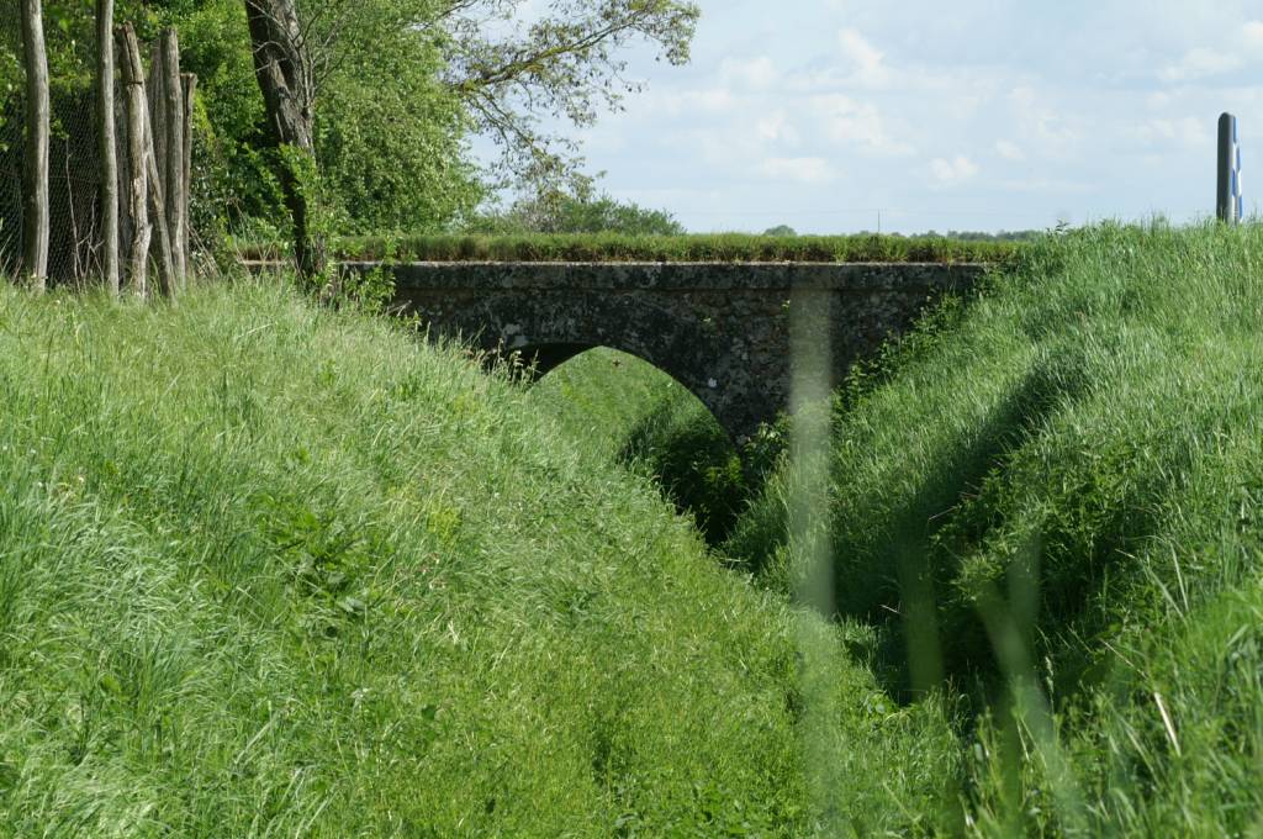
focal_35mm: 180
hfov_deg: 11.4
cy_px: 420
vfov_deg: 7.6
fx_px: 6307
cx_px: 632
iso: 100
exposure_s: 1/125
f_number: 11
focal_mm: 120
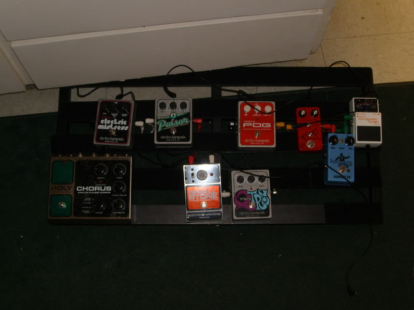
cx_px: 207
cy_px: 155
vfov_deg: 33.6
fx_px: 514
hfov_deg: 43.9
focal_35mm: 43
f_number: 3
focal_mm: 7.2
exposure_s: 1/45
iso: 100
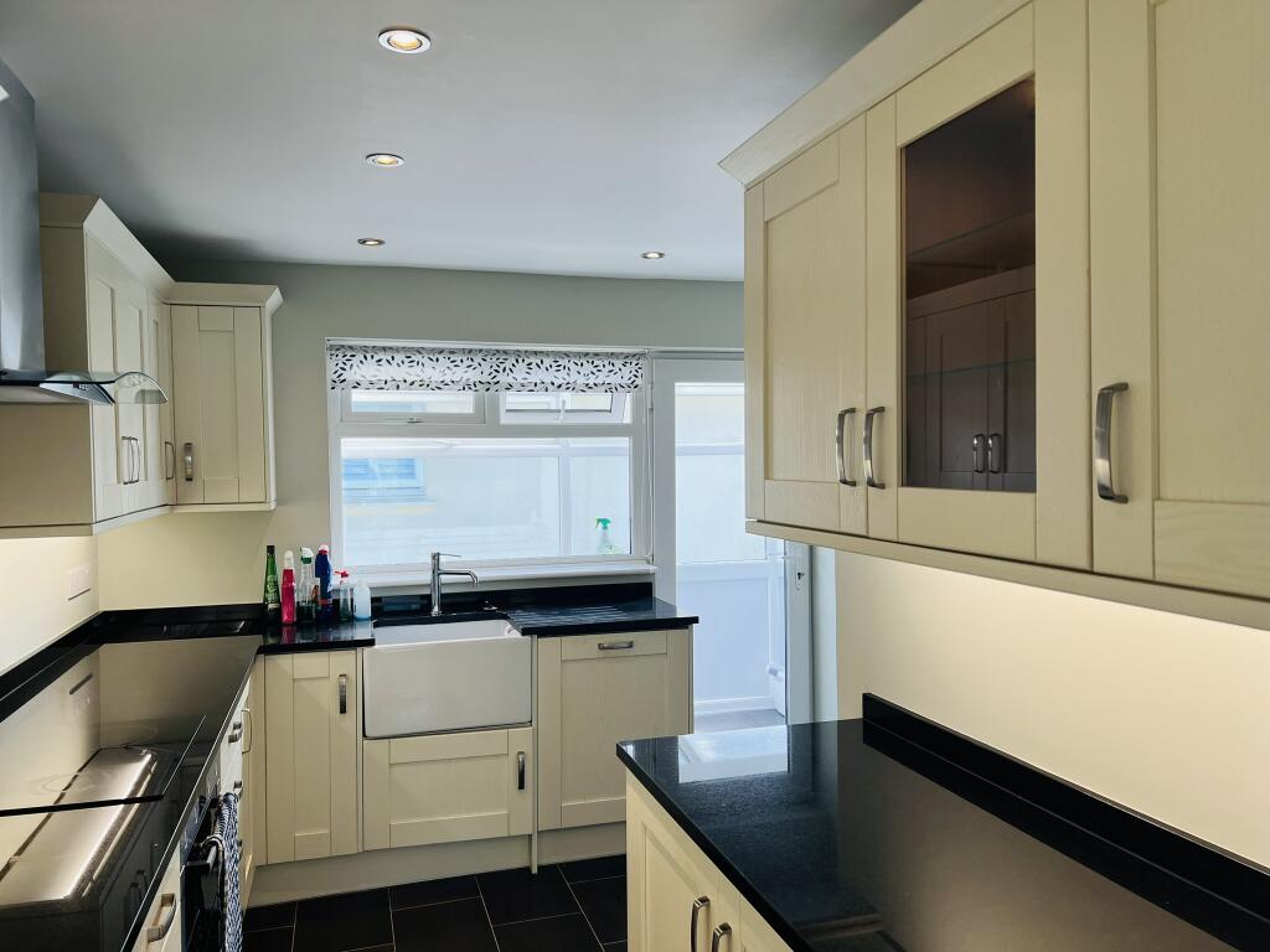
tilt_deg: -1.1
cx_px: 635
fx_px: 954
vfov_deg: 53.1
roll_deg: +0.0
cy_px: 476
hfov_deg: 67.3
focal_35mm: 26
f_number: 1.5
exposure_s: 1/177
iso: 40
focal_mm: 5.7
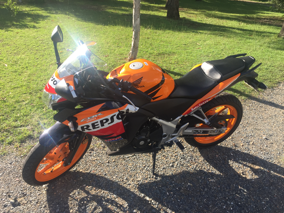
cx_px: 142
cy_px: 106
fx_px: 238
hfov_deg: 61.7
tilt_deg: -25.4
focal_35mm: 29
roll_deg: -3.5
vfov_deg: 48.2
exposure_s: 1/573
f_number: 2.2
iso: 32
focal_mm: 4.15
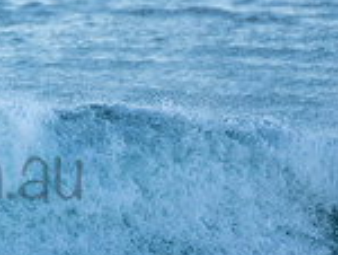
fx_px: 27247
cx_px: -155
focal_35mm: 2786
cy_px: 148
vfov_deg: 0.5
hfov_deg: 0.7
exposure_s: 1/400
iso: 220
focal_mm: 500
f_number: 5.6
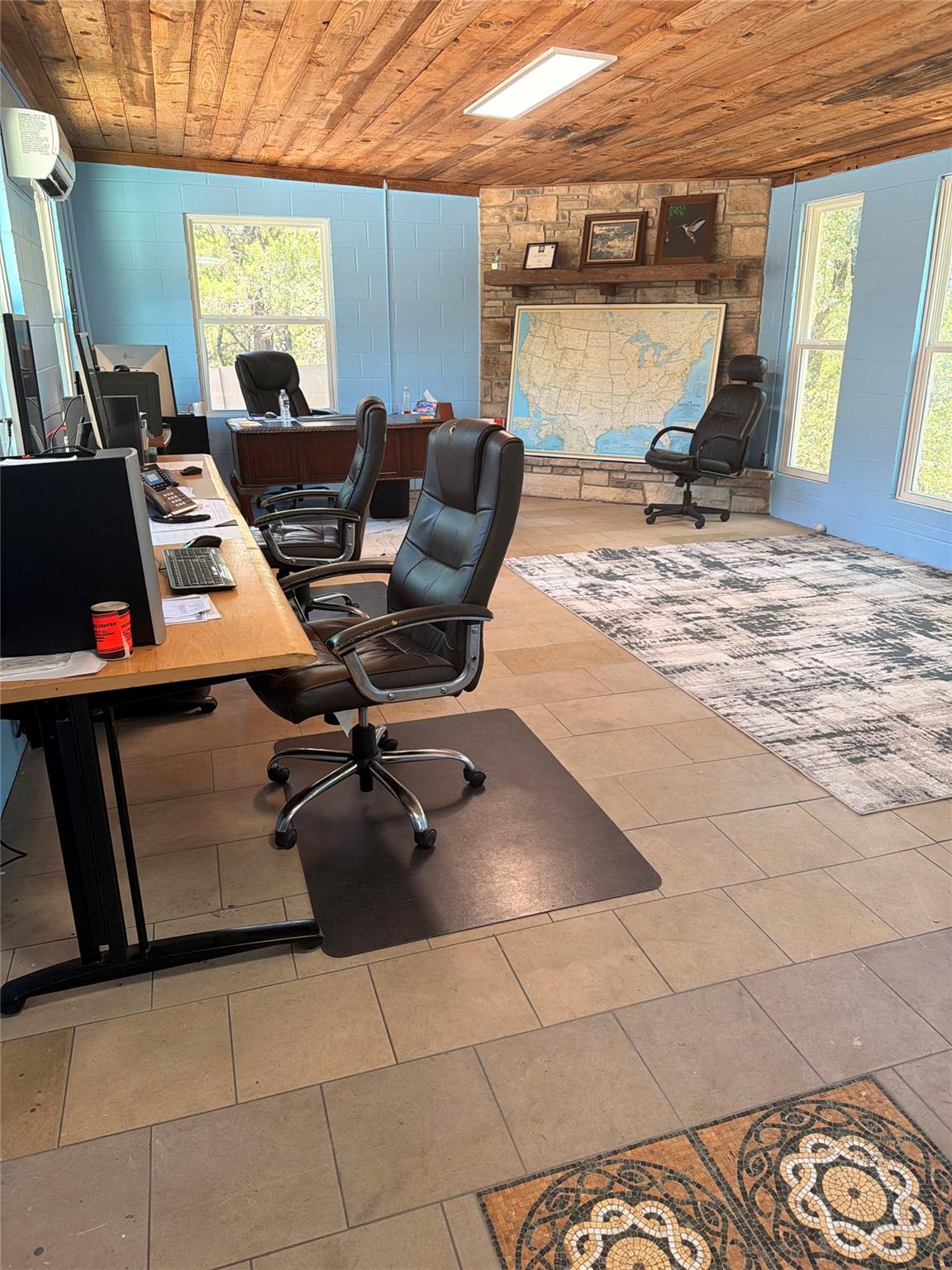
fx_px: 880
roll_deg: -0.9
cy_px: 635
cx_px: 476
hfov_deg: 56.8
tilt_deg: -20.1
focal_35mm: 24
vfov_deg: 71.6
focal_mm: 6.76
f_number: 1.78
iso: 125
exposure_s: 1/60
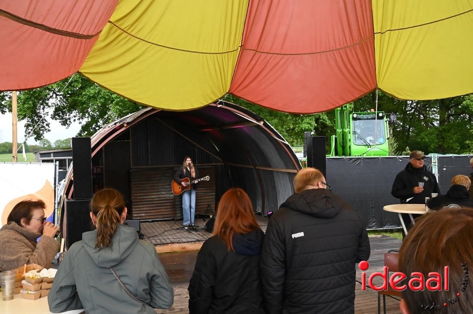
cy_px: 157
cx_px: 236
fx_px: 459
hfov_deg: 54.5
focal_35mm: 35
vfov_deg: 37.8
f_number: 22
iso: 12800
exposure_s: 1/800
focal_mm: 35
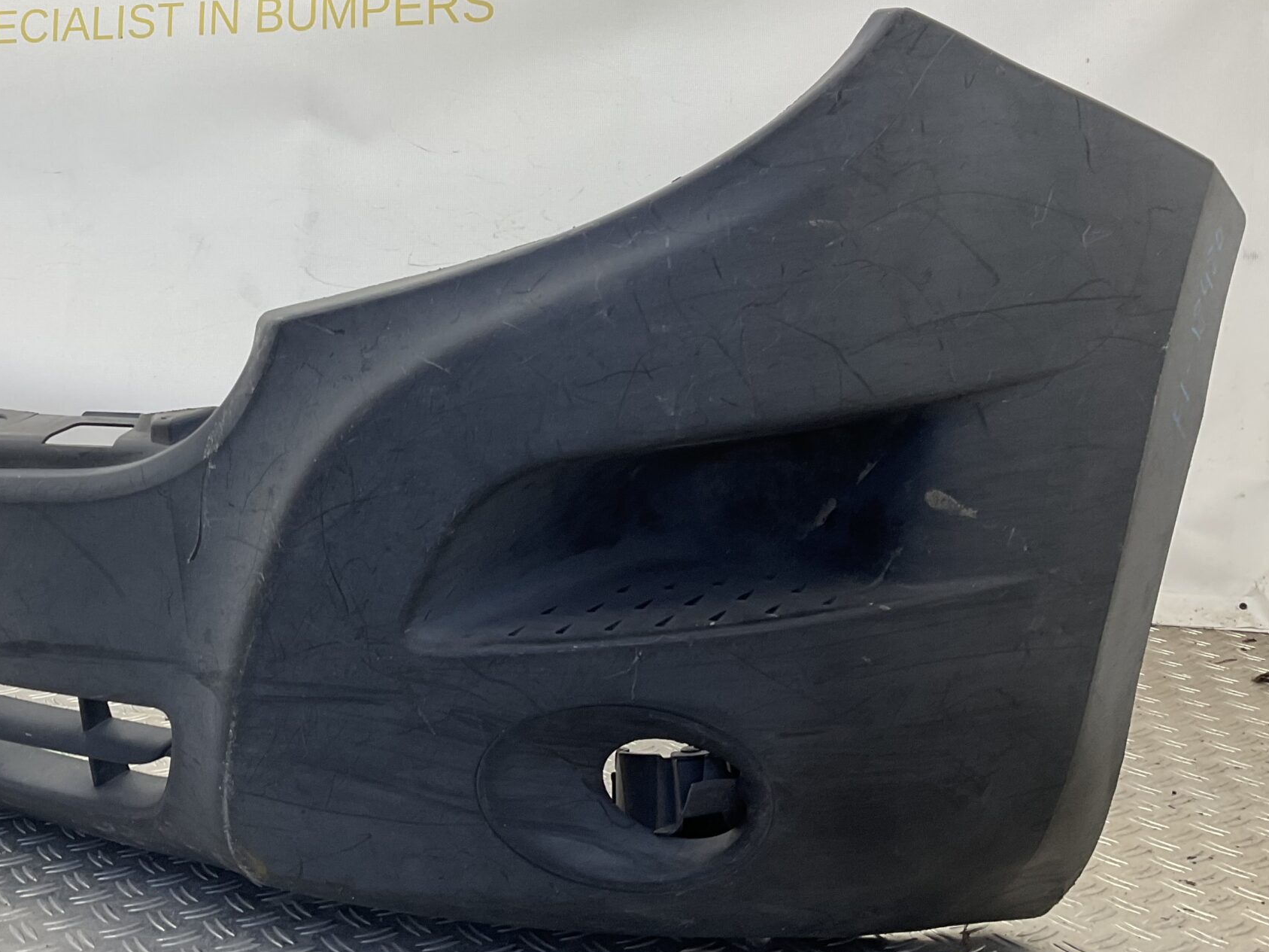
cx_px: 309
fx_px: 1613
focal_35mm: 44
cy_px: 403
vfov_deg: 32.8
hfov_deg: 41.6
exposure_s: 1/120
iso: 25
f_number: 1.8
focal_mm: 3
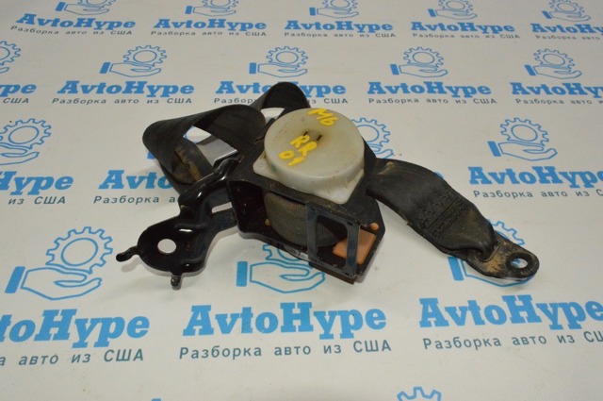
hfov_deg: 67.4
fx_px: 452
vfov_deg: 47.8
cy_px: 200
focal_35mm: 27
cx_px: 302
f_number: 16
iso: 6400
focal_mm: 18
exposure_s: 1/200
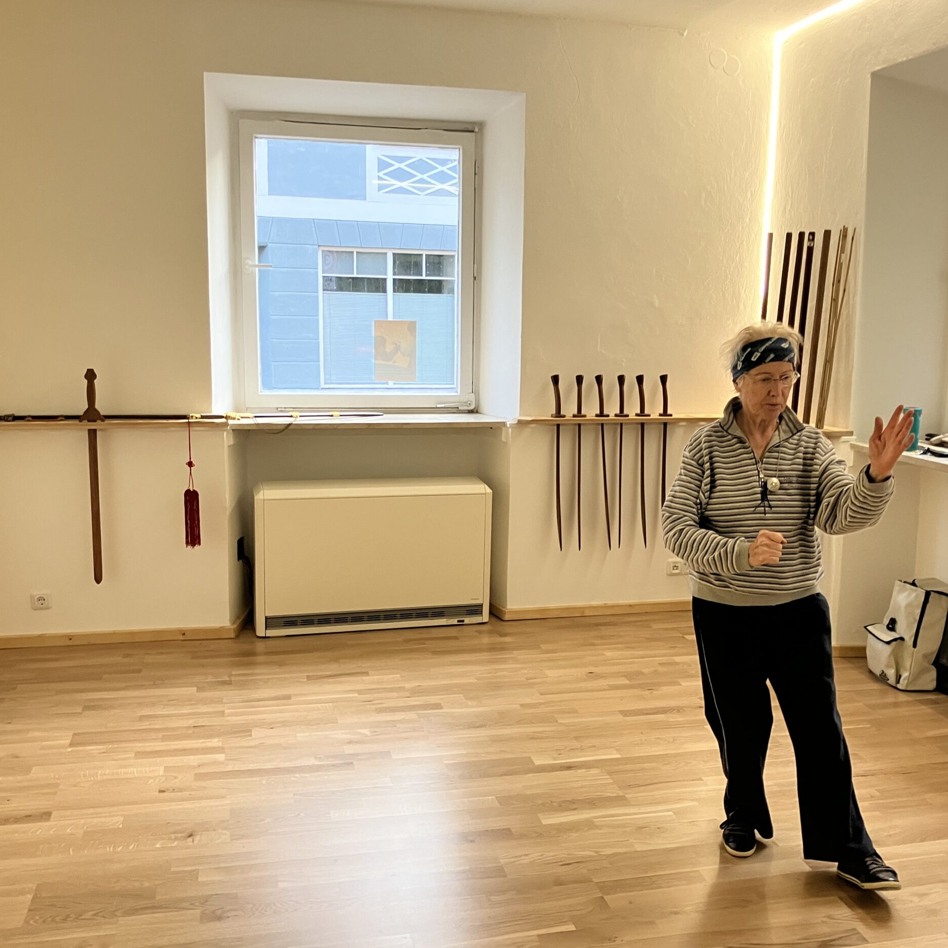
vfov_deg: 48.5
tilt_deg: -8.1
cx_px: 511
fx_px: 1053
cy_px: 477
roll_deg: -1.0
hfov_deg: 48.4
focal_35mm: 34
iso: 100
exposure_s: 1/60
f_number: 1.8
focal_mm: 3.99
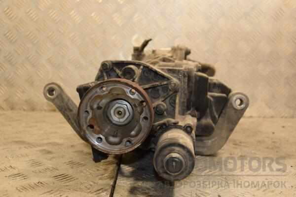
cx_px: 148
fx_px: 345
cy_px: 98
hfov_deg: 46.4
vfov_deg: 31.9
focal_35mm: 42
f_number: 5
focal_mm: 28
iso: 800
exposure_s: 1/160
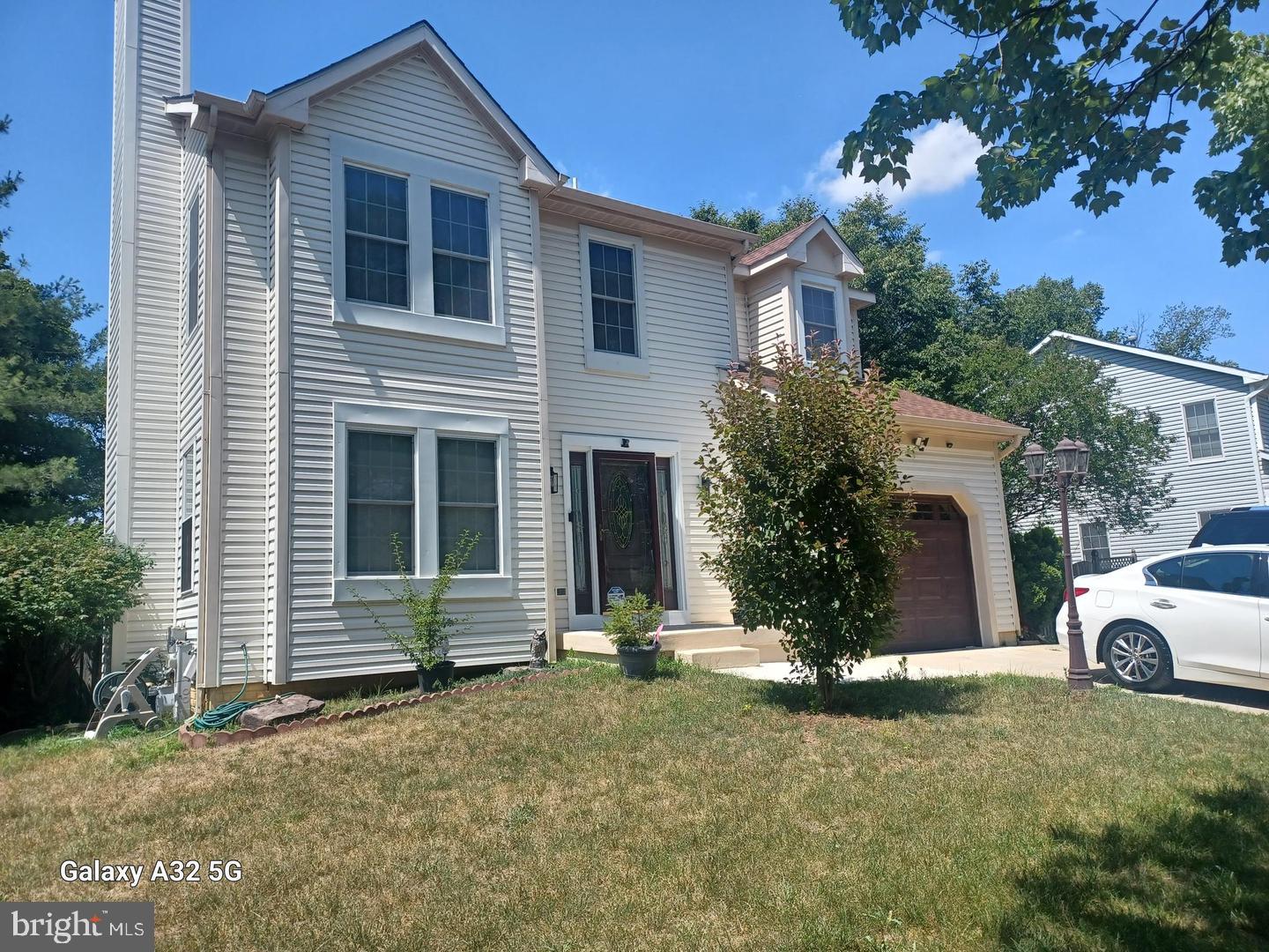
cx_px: 634
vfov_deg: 54.9
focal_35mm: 25
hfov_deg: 69.4
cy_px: 476
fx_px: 916
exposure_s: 1/415
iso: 32
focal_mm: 4.6
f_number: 1.8
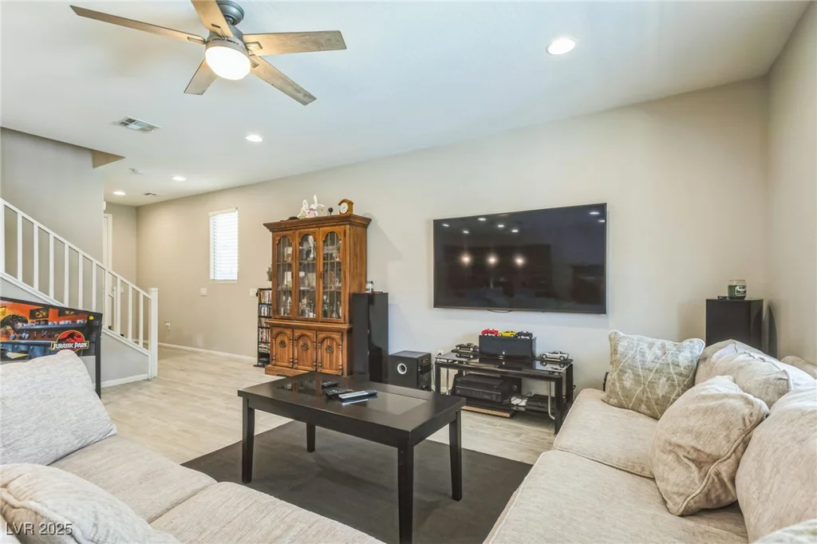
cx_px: 408
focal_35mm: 17
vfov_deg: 70.4
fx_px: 386
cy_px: 272
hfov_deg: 93.3
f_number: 6.3
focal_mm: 17
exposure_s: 1/10
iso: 100
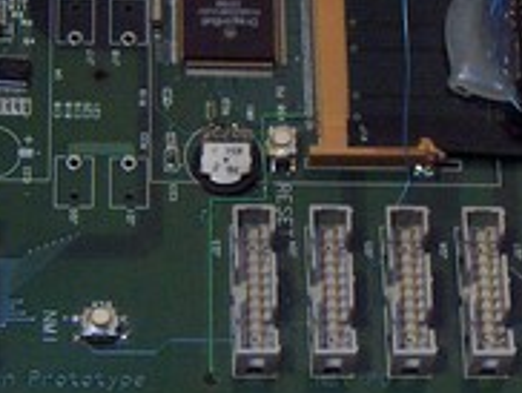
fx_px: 2582
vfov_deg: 8.7
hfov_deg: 11.5
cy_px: 264
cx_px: 207
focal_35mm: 171
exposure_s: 1/97.4
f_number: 2.8
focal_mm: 8
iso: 200
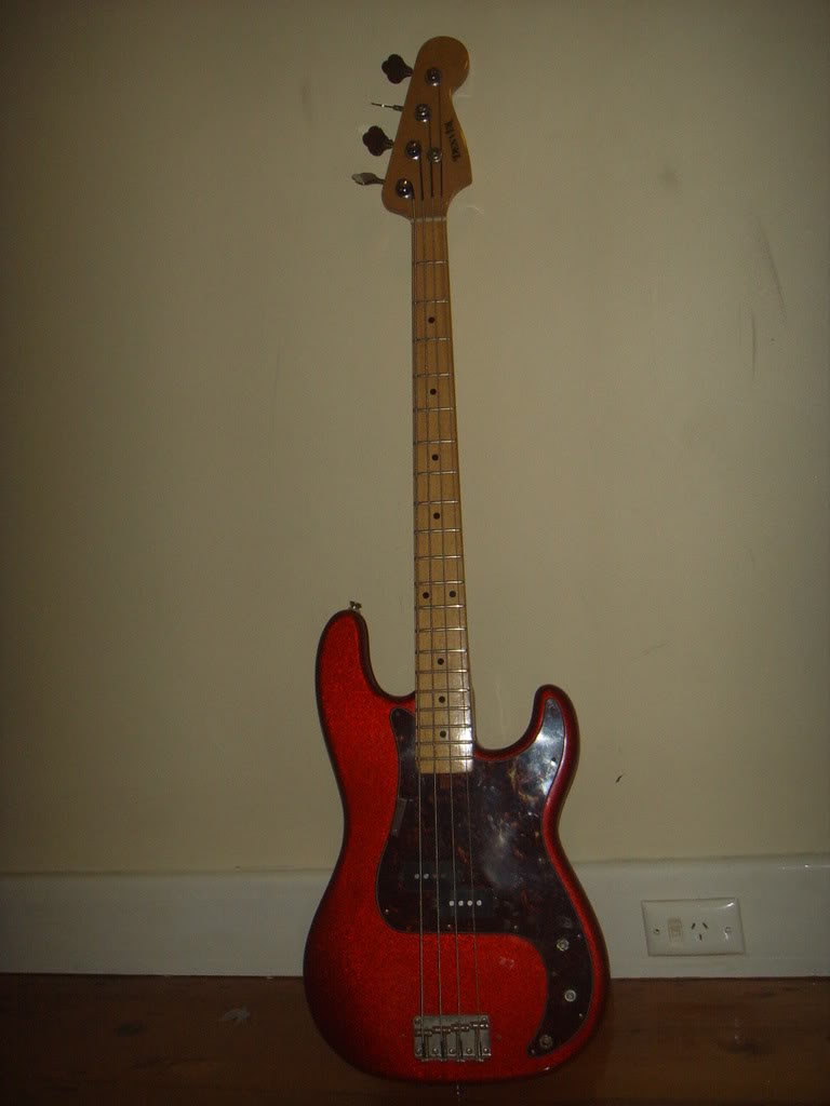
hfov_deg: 36.8
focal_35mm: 39
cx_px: 415
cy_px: 553
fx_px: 1247
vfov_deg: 47.9
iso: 100
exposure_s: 1/45
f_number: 3.5
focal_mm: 6.6
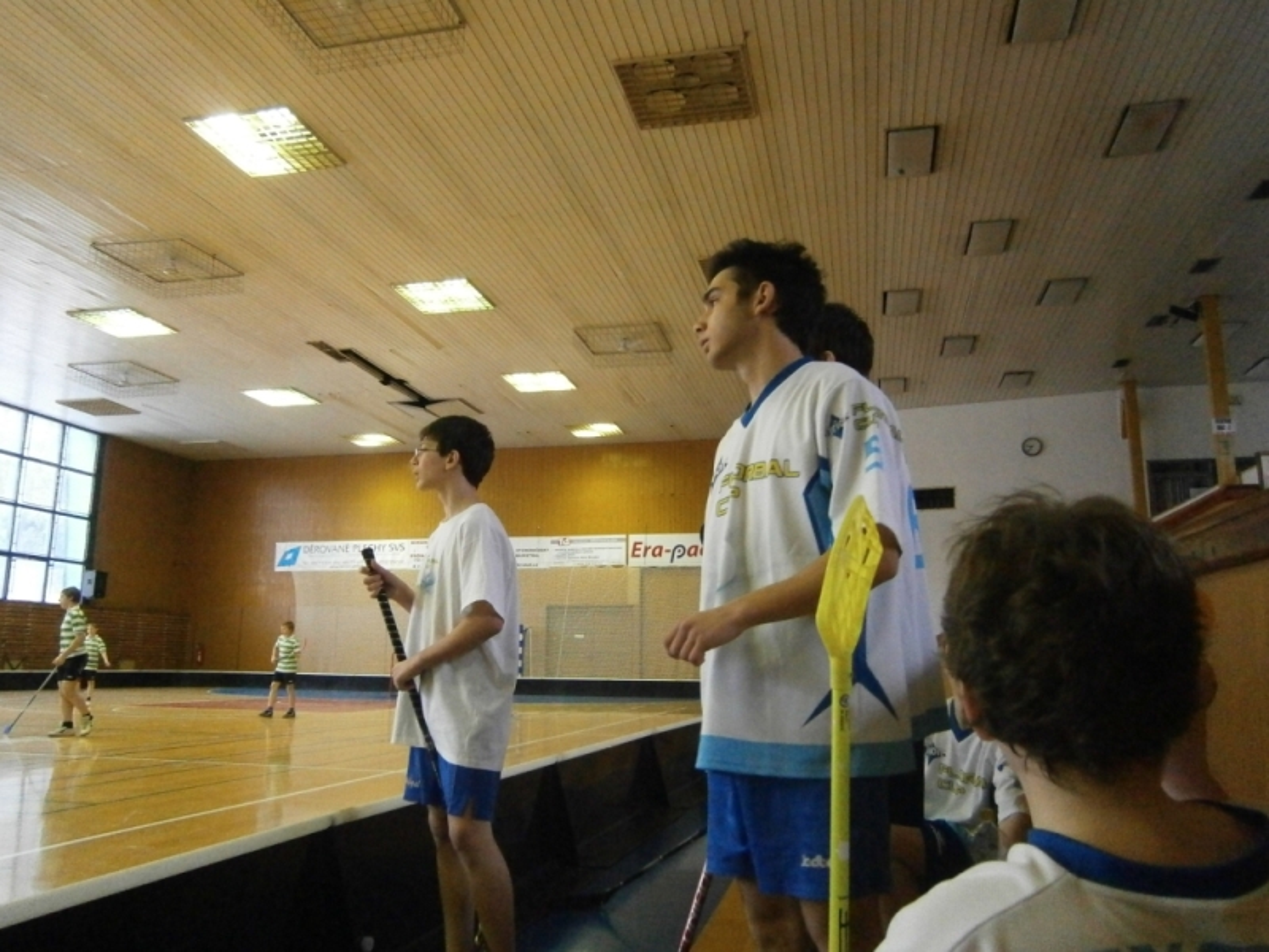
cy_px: 476
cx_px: 634
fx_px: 953
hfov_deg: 67.3
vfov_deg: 53.1
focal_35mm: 26
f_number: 2.8
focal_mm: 4.7
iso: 800
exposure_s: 1/100
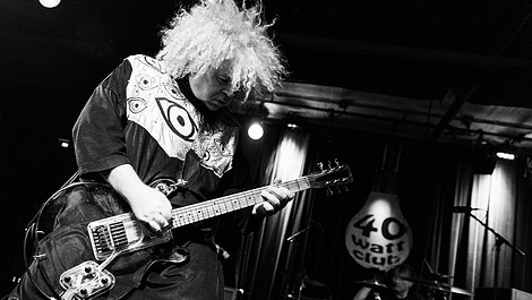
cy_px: 208
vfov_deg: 37.3
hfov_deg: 62.3
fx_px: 438
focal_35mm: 31
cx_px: 229
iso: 3200
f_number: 3.2
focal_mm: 24
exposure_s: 1/200
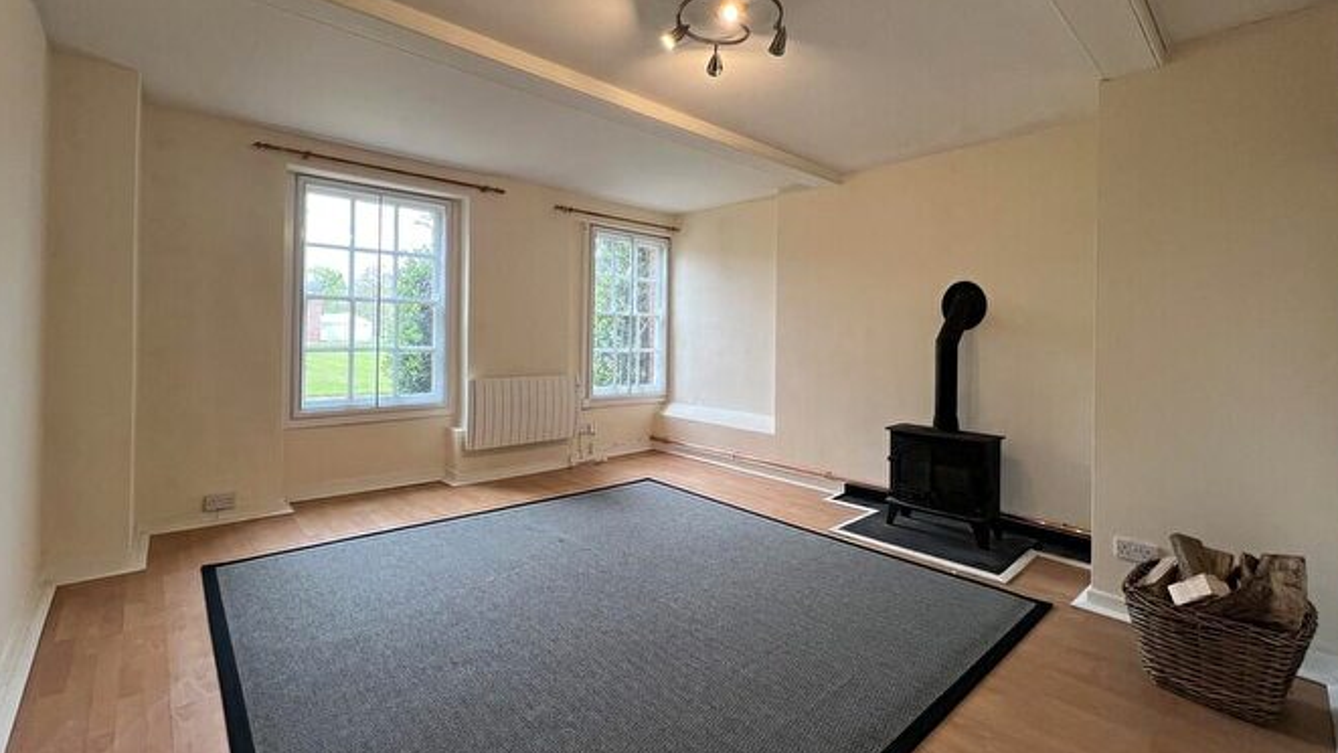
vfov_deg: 70.3
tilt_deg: -0.4
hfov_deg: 103.0
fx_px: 532
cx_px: 652
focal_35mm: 15
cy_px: 329
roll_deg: -0.5
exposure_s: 1/100
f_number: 1.8
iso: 80
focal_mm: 1.57
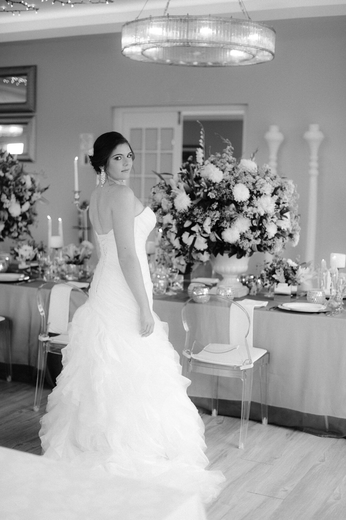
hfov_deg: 27.0
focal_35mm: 50
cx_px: 173
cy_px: 260
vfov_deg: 39.6
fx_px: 722
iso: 200
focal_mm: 50
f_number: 2
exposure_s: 1/200
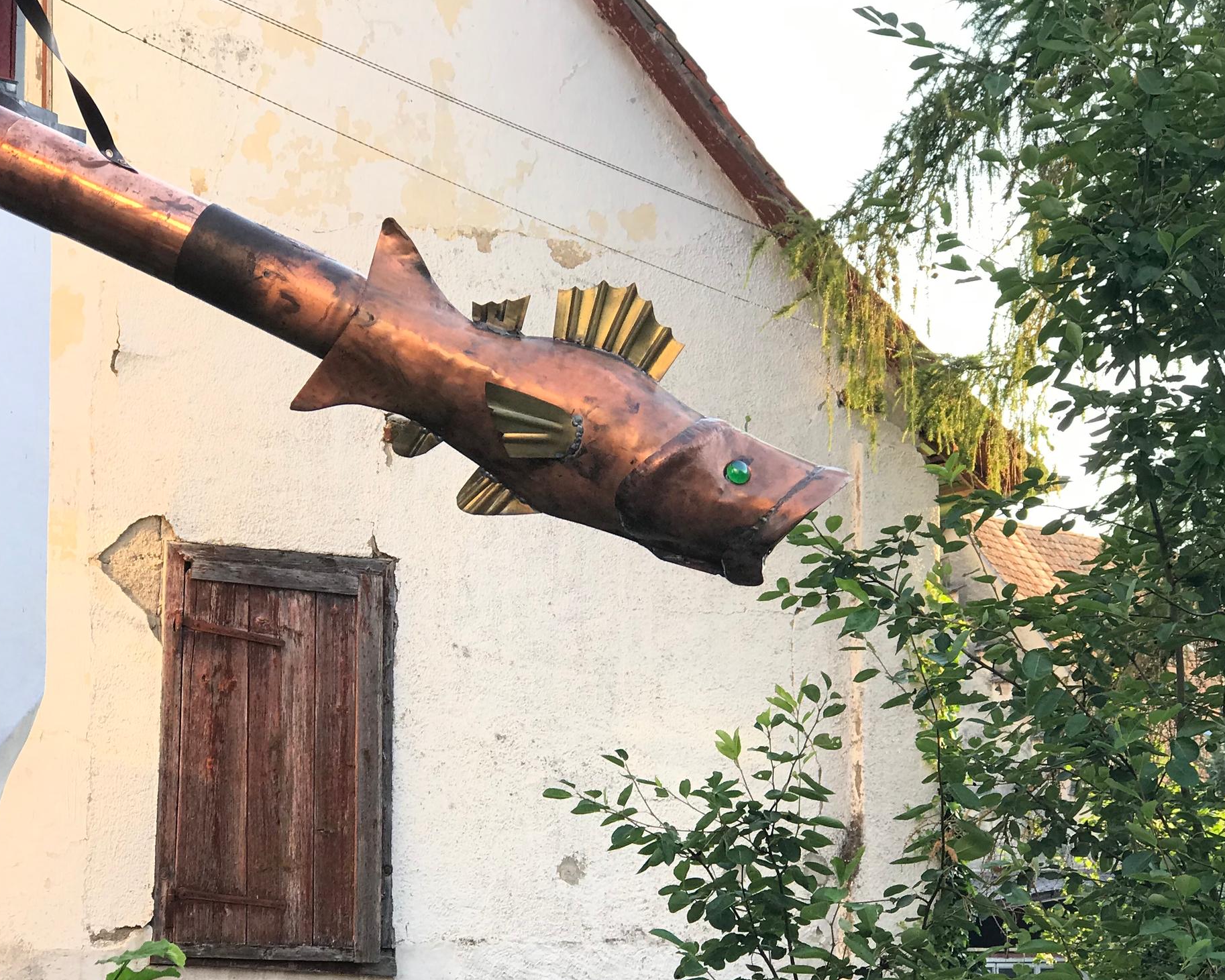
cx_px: 580
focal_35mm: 78
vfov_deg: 19.6
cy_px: 631
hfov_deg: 24.4
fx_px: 2828
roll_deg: +0.4
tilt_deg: +5.2
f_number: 2.8
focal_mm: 6.6
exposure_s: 1/100
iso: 25
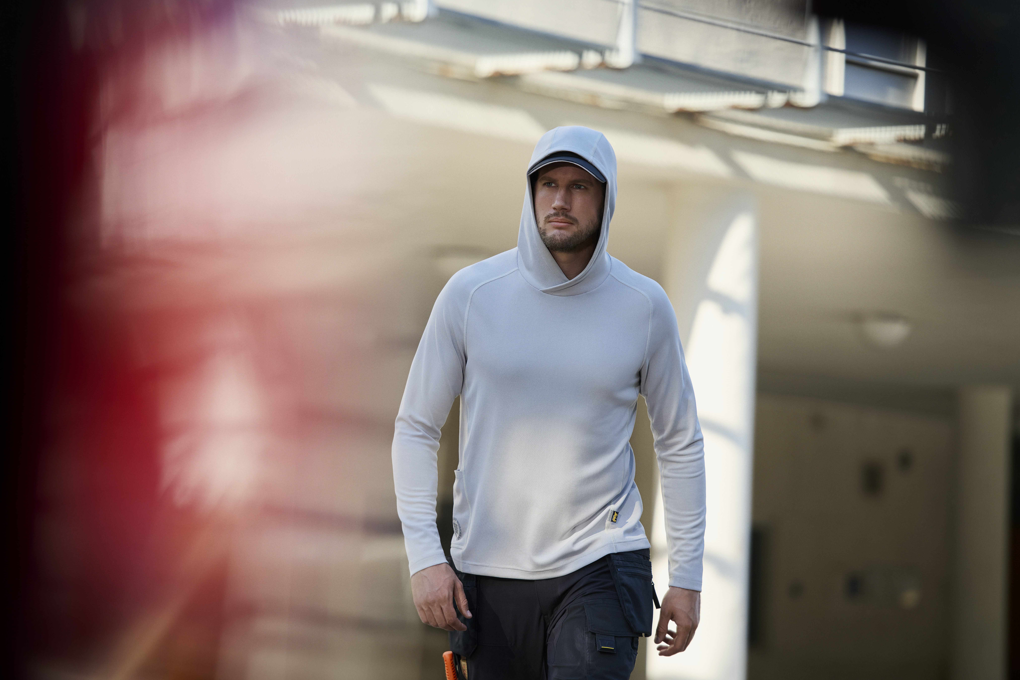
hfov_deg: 12.0
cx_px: 509
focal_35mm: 171
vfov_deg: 8.0
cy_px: 339
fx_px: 4845
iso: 320
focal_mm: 170
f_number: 4
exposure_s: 1/800
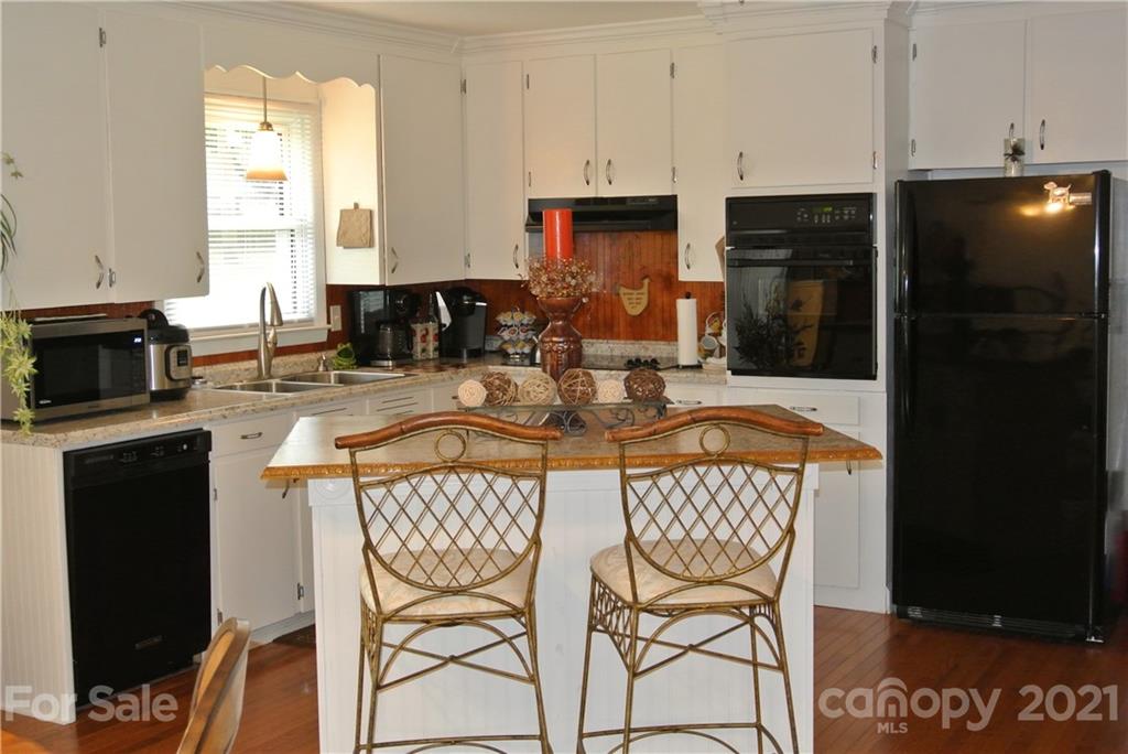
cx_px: 564
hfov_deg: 43.6
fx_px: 1411
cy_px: 377
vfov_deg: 29.9
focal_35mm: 45
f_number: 4.5
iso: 800
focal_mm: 16.9
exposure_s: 1/60
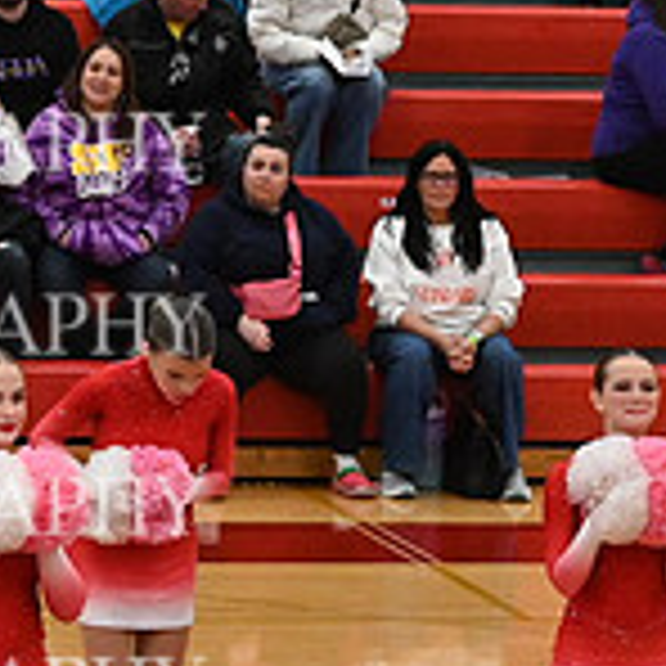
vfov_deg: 5.0
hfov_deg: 5.0
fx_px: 7597
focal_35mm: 349
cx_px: -446
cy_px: 596
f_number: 4
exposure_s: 1/400
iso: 6400
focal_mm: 70
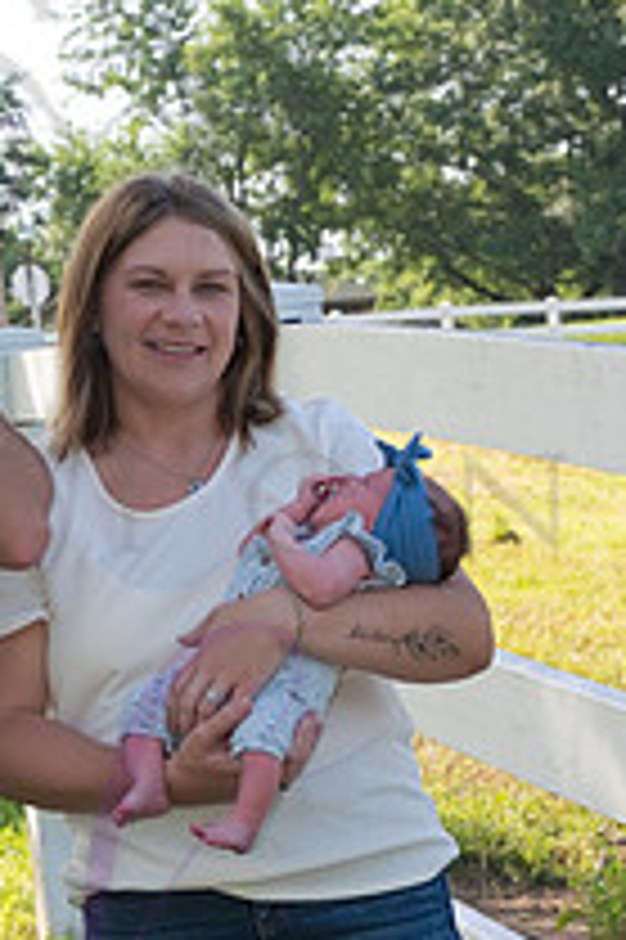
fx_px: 3631
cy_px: 711
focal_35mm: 139
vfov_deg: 14.7
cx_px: -38
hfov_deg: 9.8
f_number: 8
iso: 400
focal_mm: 50
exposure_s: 1/320
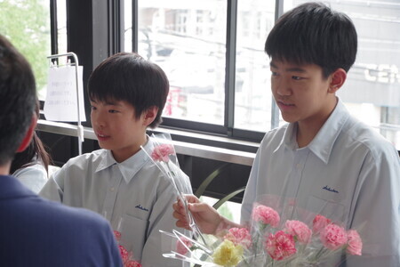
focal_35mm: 120
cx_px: 200
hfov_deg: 17.1
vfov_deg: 11.4
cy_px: 134
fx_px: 1333
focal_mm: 80
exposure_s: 1/160
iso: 800
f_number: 8
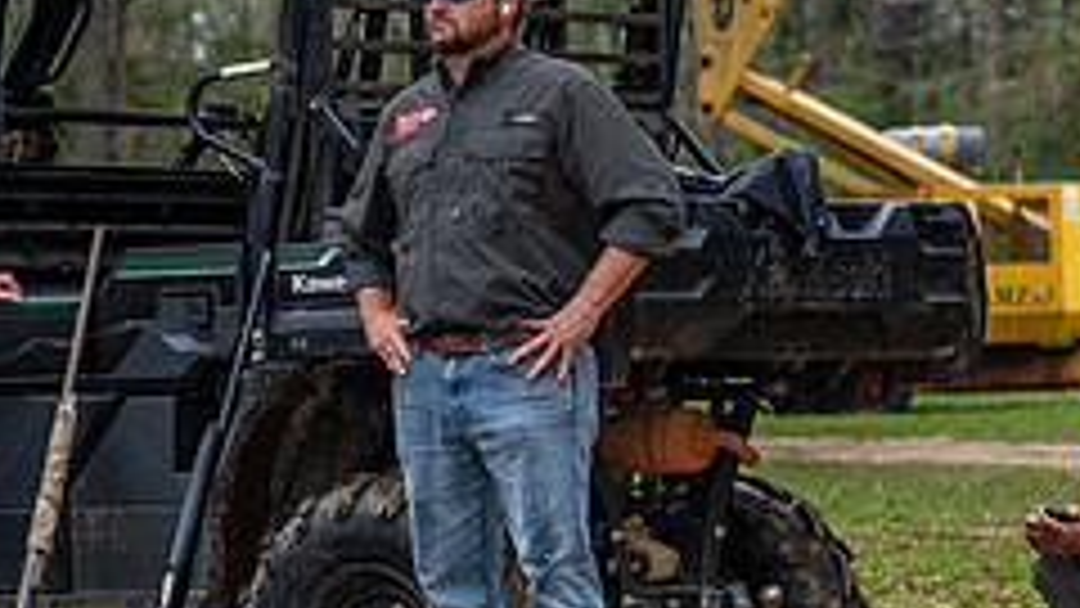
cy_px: 162
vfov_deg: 4.4
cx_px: 279
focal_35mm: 278
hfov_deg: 7.8
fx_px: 7961
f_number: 4.5
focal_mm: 110
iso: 125
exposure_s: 1/250
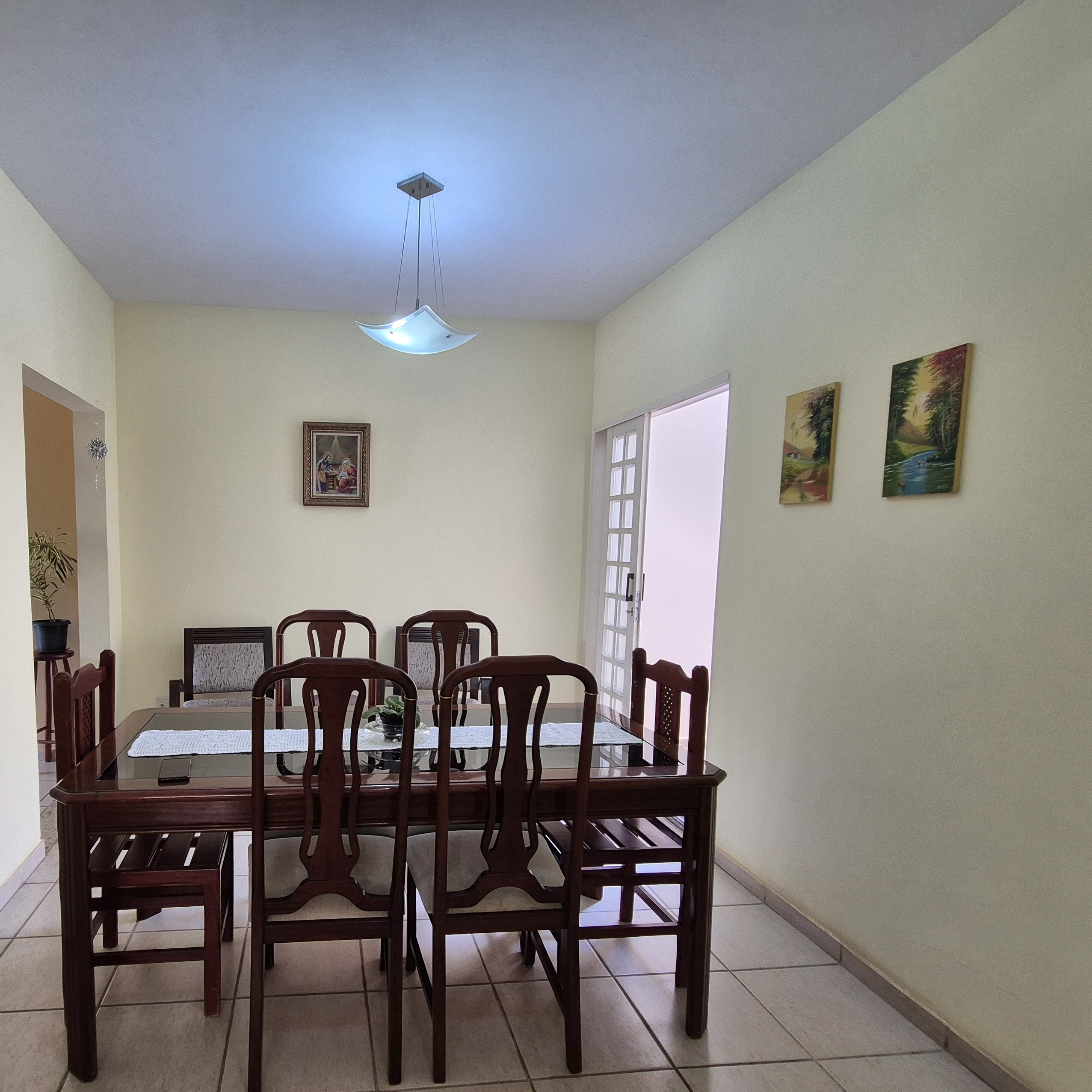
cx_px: 392
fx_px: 642
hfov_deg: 78.8
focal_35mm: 18
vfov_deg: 80.4
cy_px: 608
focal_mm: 2.2
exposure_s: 1/60
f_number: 2.2
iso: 80
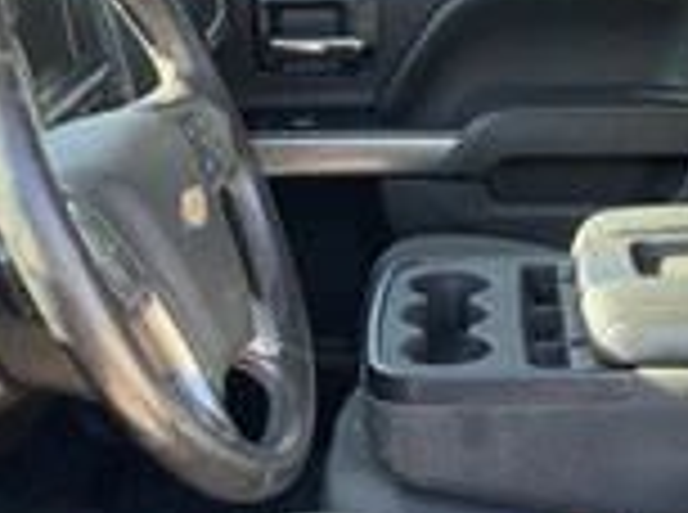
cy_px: 608
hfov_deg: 25.6
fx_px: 1507
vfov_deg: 18.4
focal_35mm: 76
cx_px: 463
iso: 64
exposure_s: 1/122
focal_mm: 3
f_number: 1.8
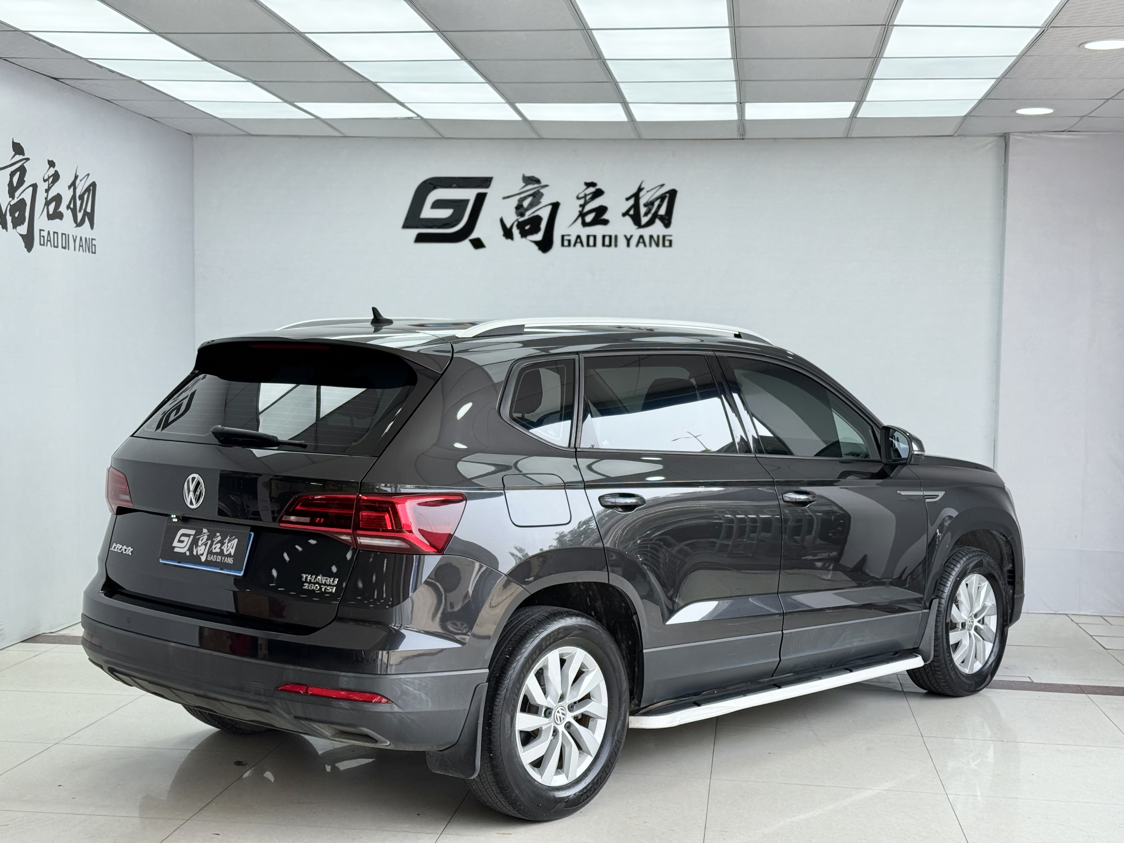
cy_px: 422
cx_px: 562
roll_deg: -0.7
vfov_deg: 30.3
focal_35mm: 48
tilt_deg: -1.6
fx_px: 1559
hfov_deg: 39.7
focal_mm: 6.76
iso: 64
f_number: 1.78
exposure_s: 1/822
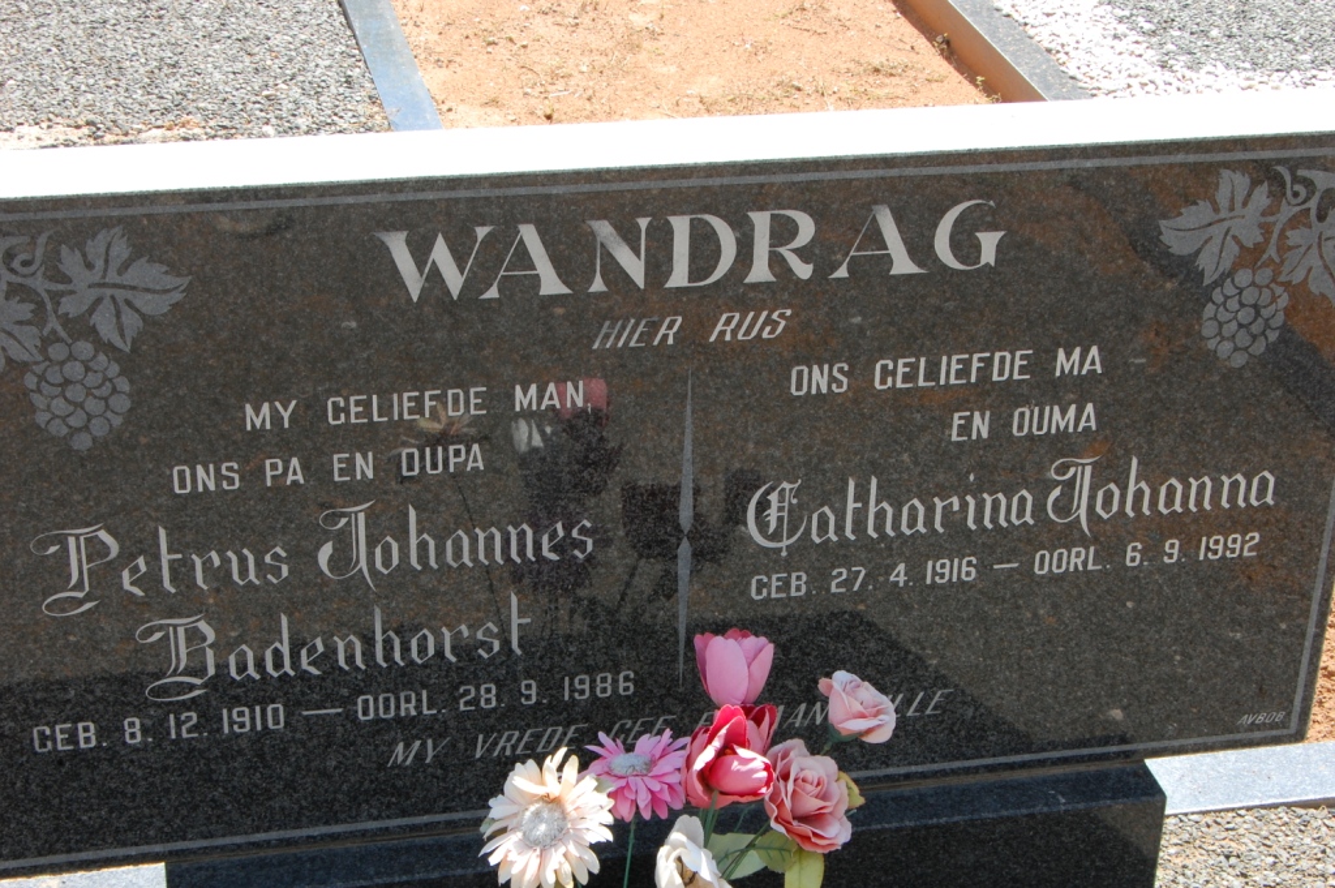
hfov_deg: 31.9
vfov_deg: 21.5
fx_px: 2334
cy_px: 444
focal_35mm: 63
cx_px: 668
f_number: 18
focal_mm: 42
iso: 400
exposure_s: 1/50
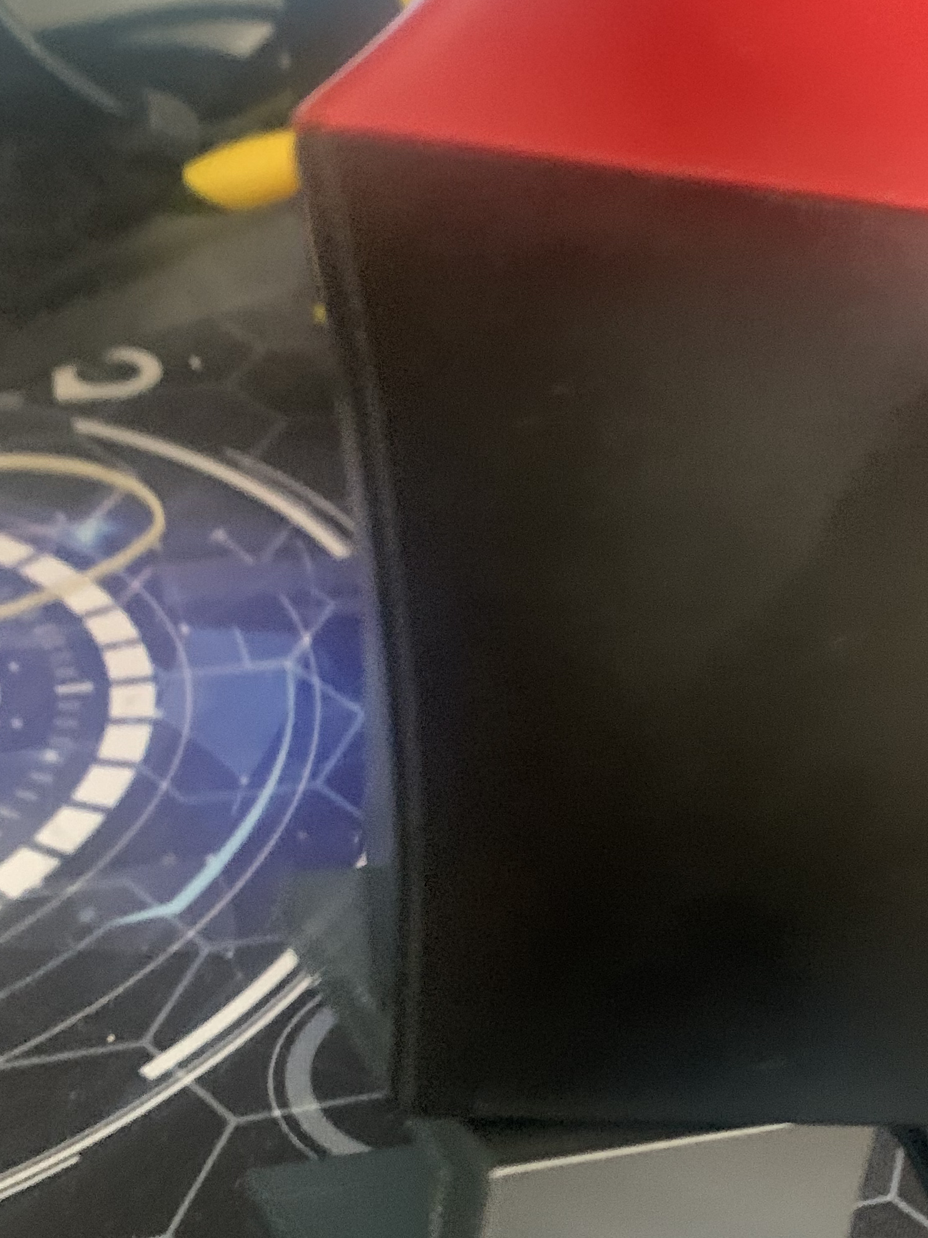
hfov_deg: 26.7
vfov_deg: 35.7
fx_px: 1895
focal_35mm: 53
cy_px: 868
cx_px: 803
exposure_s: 1/28
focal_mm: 4.25
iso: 800
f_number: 1.8
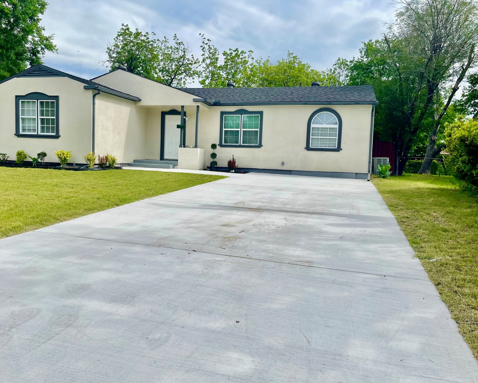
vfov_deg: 53.2
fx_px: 382
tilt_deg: -4.4
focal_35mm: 27
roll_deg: -2.1
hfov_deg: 64.0
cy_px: 185
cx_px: 222
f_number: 1.6
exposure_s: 1/5376
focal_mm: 5.1
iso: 32
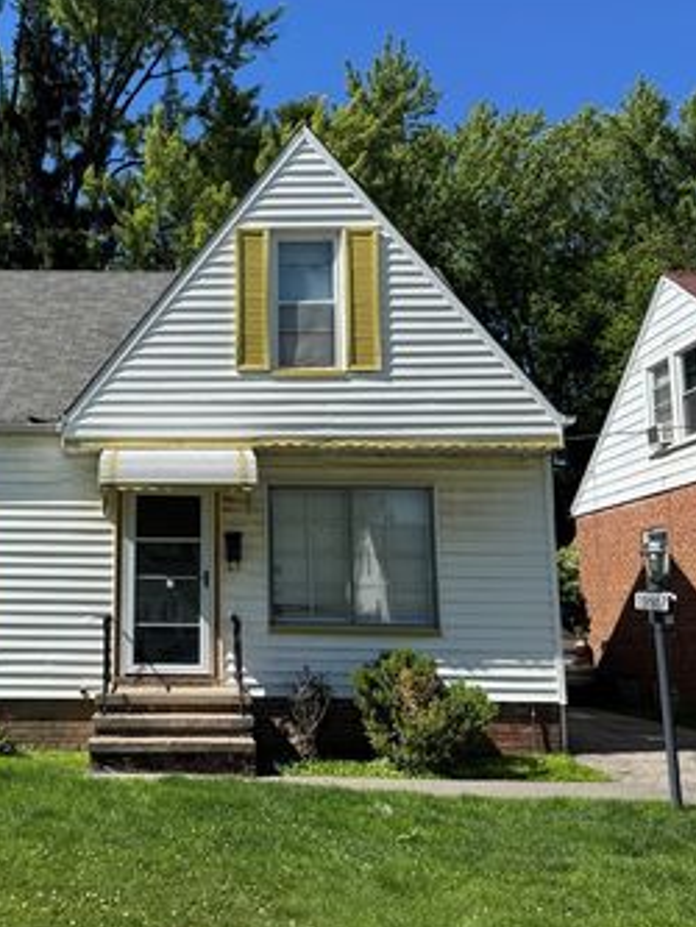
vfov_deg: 51.3
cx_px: 173
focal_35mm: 36
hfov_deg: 38.6
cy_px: 458
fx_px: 964
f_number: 1.78
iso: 80
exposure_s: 1/3802
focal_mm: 6.76
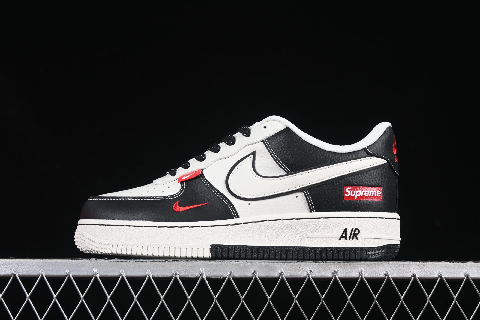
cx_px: 240
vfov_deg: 18.2
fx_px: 1000
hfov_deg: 27.0
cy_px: 160
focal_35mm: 75
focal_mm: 50
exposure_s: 1/60
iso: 160
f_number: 7.1
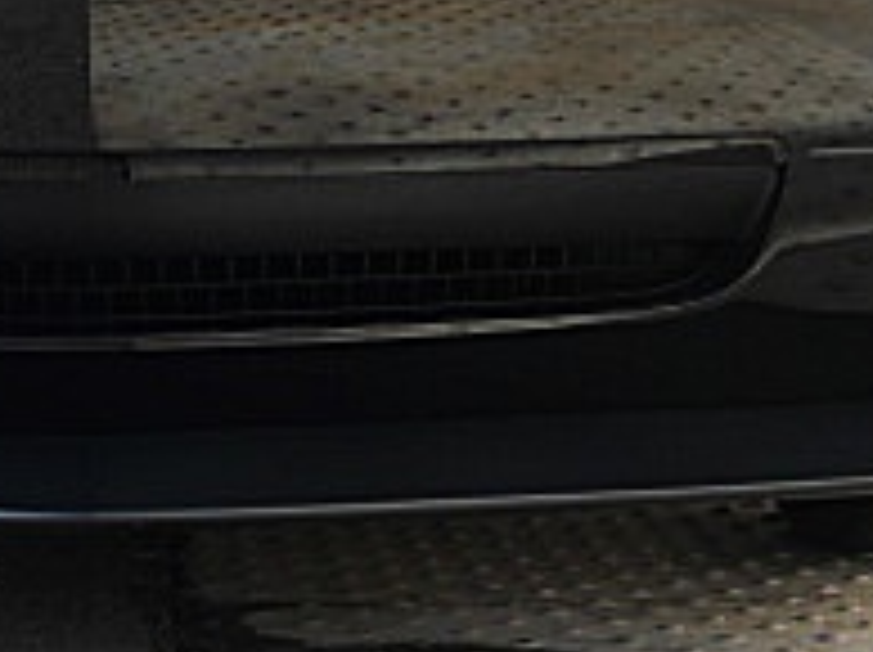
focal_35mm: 119
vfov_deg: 12.4
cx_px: 76
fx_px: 2997
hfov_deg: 16.3
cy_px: 337
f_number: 2.8
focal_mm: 6.3
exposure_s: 1/160
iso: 50
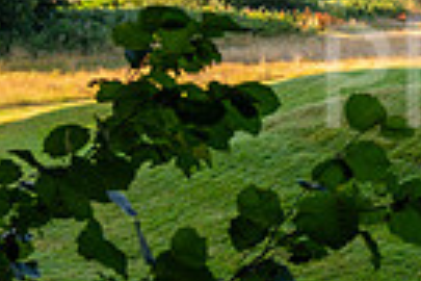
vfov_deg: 10.4
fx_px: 1508
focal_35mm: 129
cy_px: -69
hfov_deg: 14.2
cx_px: 730
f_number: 7.1
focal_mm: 30
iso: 125
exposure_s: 1/125
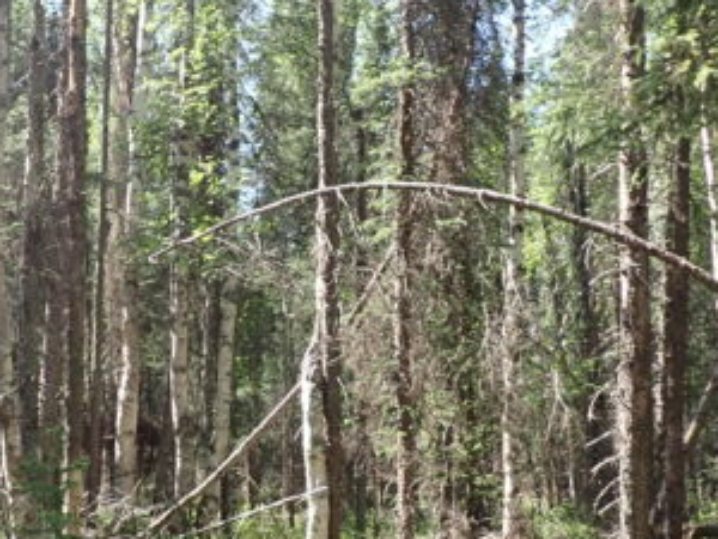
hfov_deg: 29.1
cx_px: 74
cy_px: 319
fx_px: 1327
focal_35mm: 64
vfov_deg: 22.9
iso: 100
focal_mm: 4.5
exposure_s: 1/200
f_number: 2.8
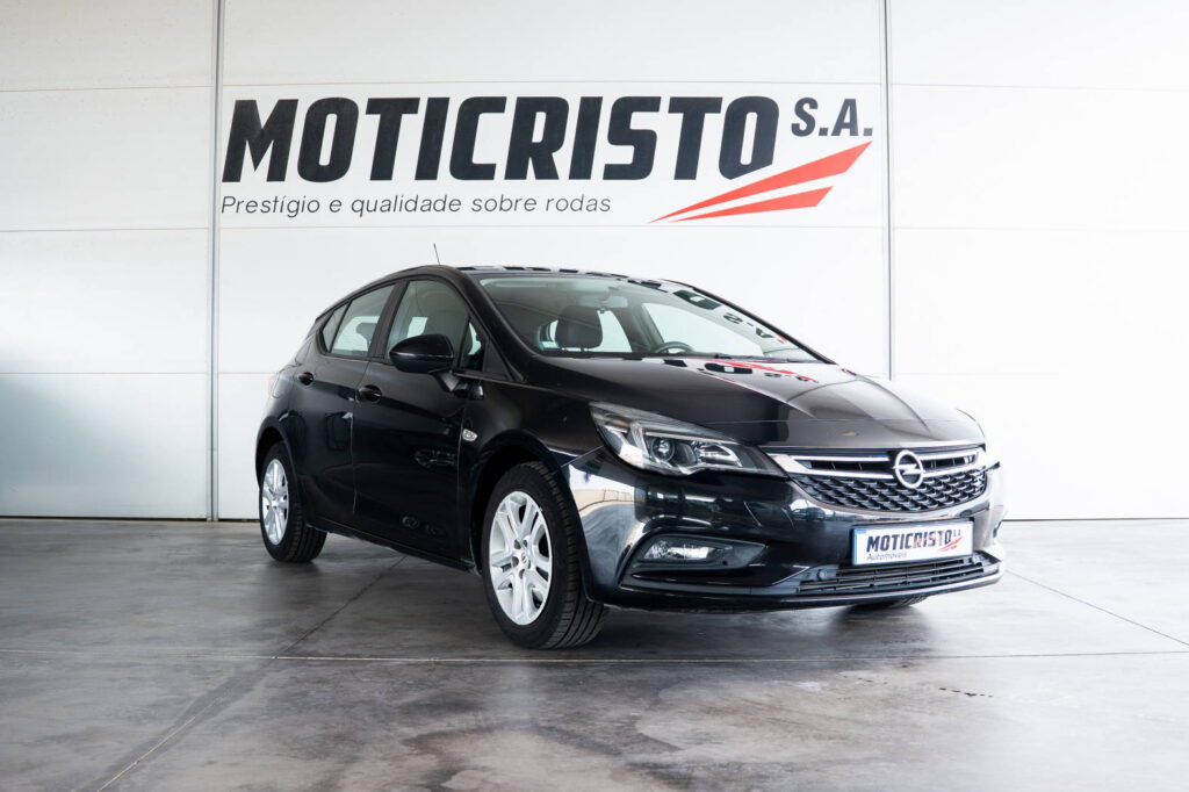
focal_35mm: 37
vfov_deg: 35.9
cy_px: 396
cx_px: 594
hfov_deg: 51.9
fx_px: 1222
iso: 1000
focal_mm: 25.1
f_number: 3.2
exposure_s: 1/800
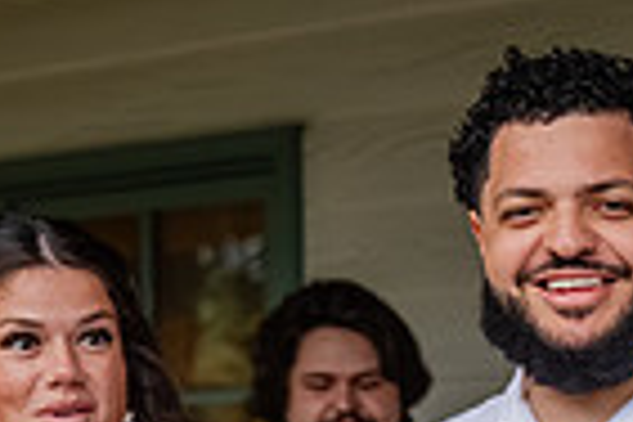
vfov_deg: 7.0
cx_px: 709
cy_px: 563
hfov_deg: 10.5
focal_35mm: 193
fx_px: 3393
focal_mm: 47
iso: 2800
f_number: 2.8
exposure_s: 1/250
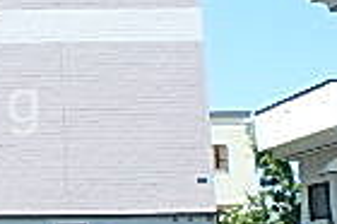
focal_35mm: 100
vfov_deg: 13.7
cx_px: -113
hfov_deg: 18.8
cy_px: 106
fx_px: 935
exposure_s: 1/640
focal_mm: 3.7
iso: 125
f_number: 3.5
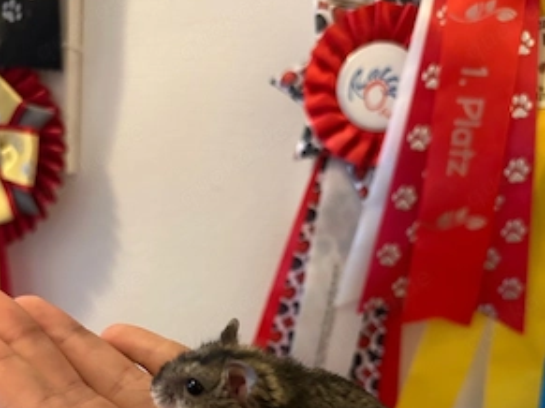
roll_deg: -9.1
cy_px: 331
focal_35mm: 33
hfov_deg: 55.4
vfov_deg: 41.0
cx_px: 273
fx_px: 519
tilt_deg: -16.9
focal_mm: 6.86
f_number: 1.78
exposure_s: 1/50
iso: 500
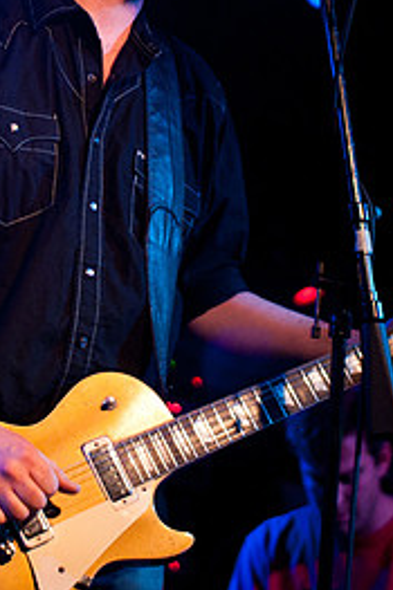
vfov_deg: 26.1
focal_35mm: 77
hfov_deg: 17.7
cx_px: 209
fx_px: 1262
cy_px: 182
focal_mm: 30
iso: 1000
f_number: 1.6
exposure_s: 1/125
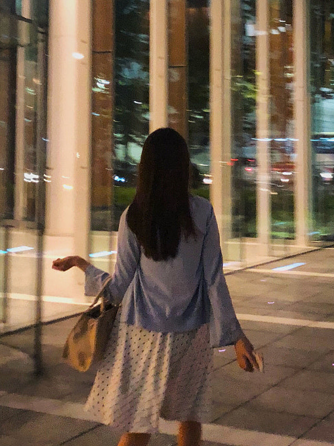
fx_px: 849
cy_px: 111
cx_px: 192
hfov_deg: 22.2
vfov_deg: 28.9
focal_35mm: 66
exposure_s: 1/4
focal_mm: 4
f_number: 1.8
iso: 100
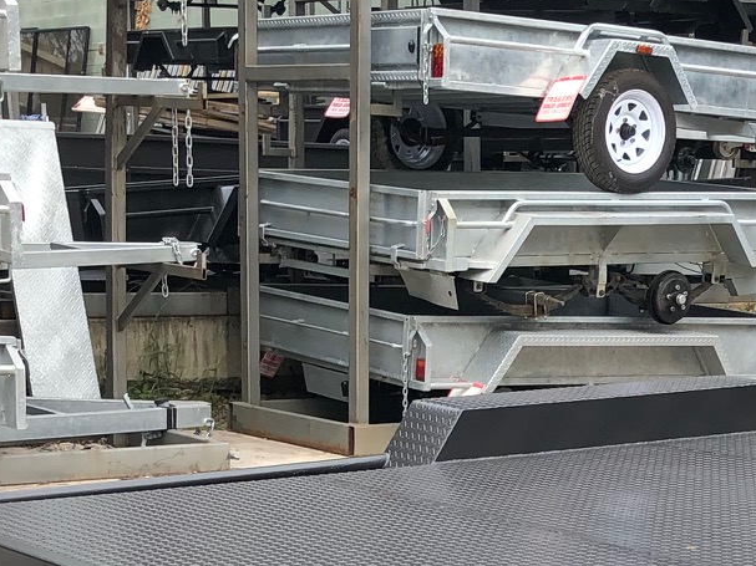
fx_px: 2031
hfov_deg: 21.0
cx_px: 470
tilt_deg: -14.5
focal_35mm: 93
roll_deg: -0.1
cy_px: 774
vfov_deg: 15.0
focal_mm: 4
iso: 20
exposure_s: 1/390
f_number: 1.8
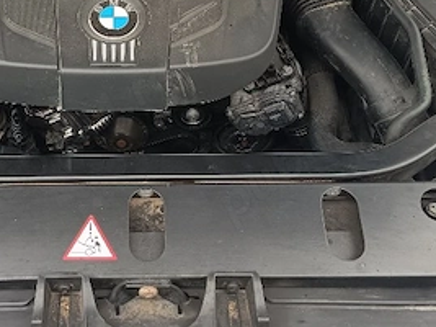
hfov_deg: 35.1
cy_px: 147
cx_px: 136
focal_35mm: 54
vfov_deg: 27.0
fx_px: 680
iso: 161
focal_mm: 5.27
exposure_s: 1/50
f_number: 1.7
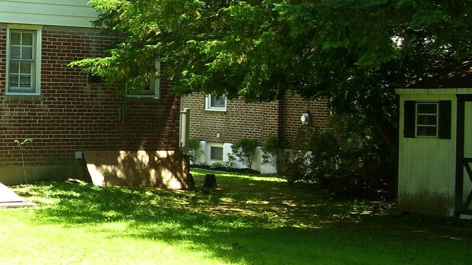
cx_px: 33
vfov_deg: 15.6
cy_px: 74
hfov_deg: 26.5
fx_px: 964
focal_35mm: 77
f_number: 2.7
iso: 80
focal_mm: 5.6
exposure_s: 1/250
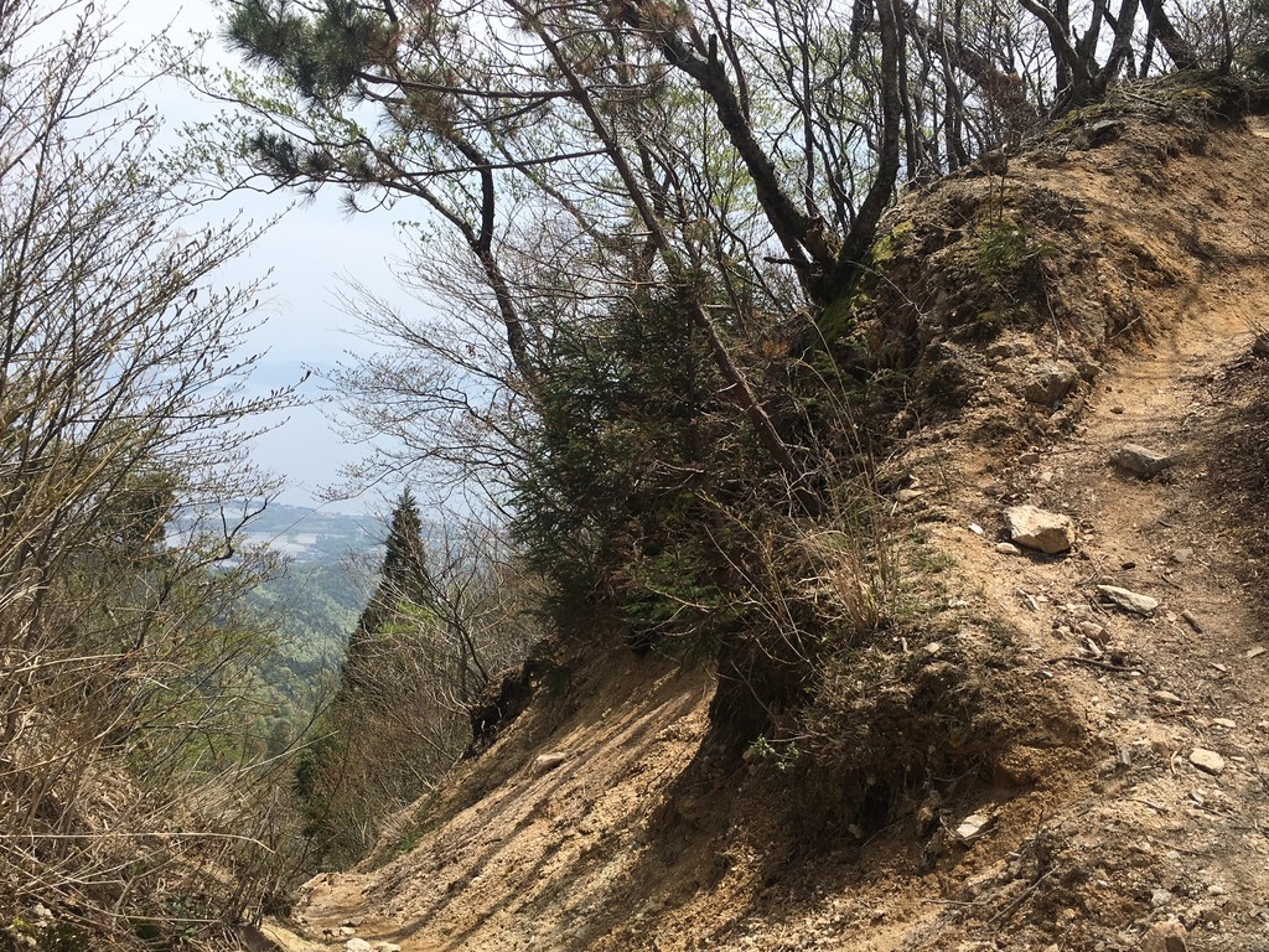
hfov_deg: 53.9
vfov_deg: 41.7
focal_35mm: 34
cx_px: 610
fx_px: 1246
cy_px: 540
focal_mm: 4.15
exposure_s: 1/1425
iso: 25
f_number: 2.2
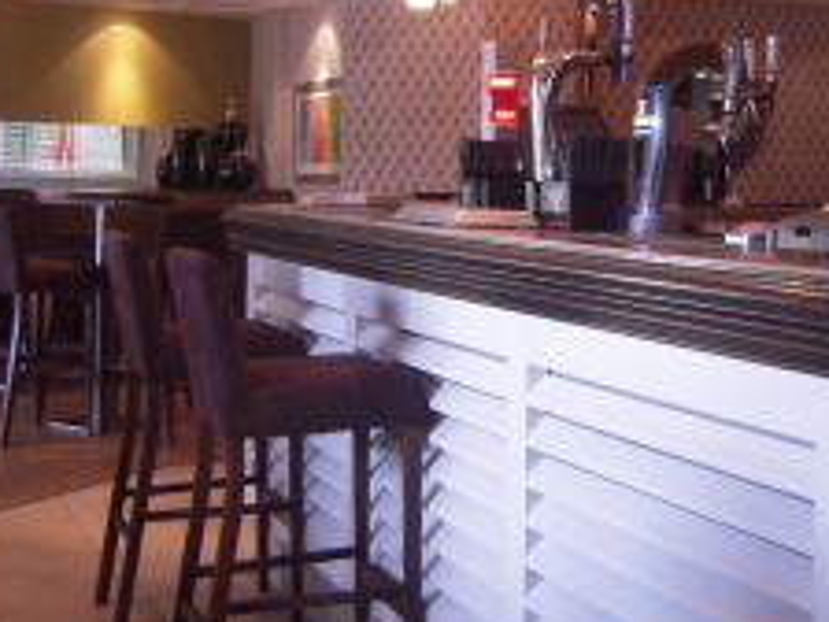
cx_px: 485
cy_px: 141
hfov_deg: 27.4
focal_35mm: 71
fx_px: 1700
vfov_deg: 20.5
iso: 400
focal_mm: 5.6
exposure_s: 1/30
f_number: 2.8
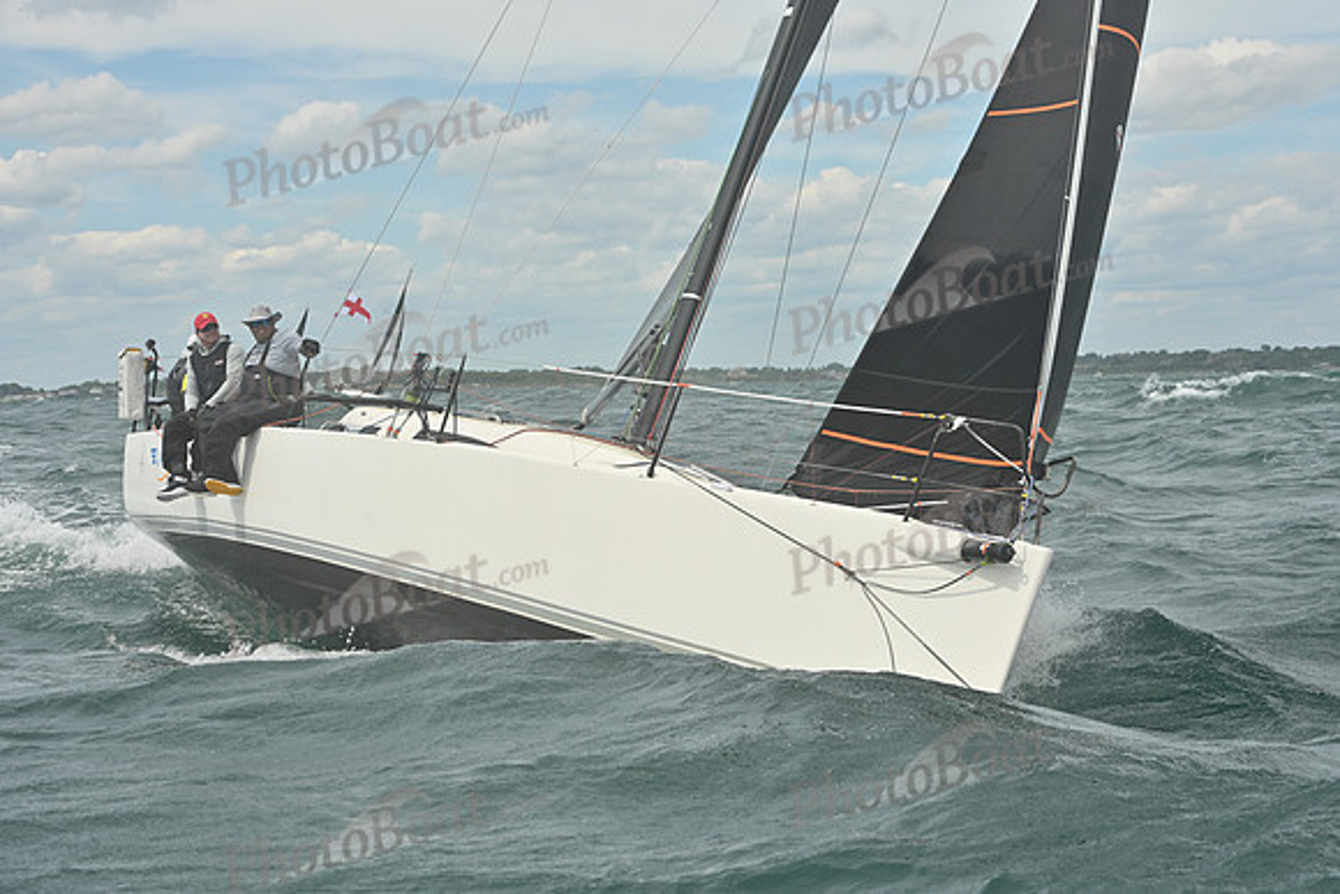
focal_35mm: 70
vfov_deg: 19.5
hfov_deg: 28.8
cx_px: 670
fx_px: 2606
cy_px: 447
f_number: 11
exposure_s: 1/1250
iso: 320
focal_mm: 70
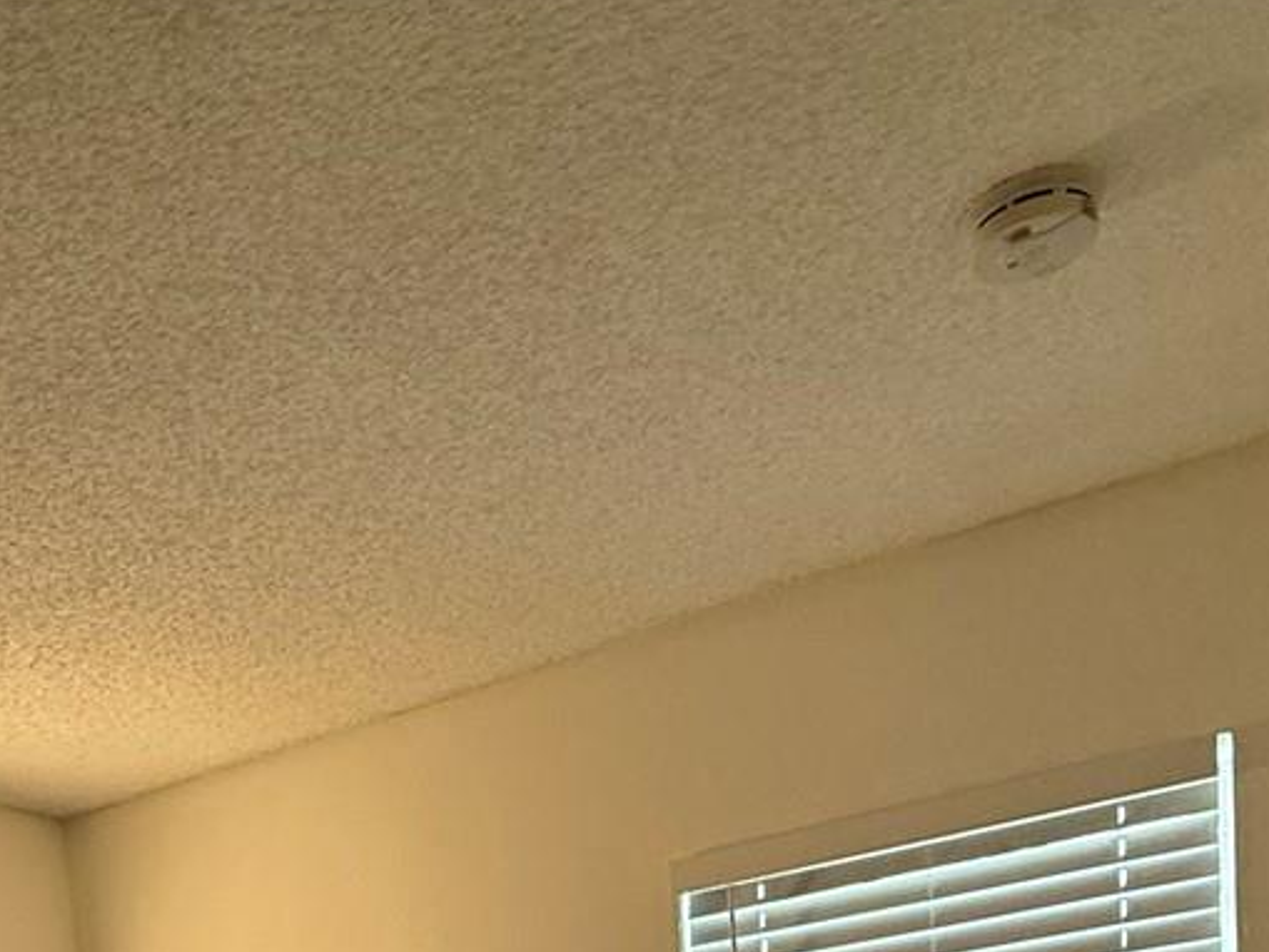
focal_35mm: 44
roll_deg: +5.1
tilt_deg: -7.3
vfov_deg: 24.6
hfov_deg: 42.5
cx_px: 449
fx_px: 1613
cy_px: 1465
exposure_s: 1/120
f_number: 2.2
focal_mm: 2.22
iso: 200
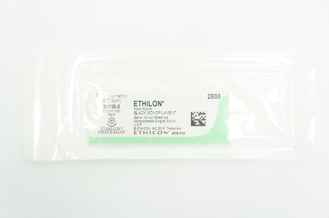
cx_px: 164
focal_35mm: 45
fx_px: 411
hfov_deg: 43.6
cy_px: 109
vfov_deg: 29.8
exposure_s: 1/60
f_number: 4.5
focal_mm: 30
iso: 400
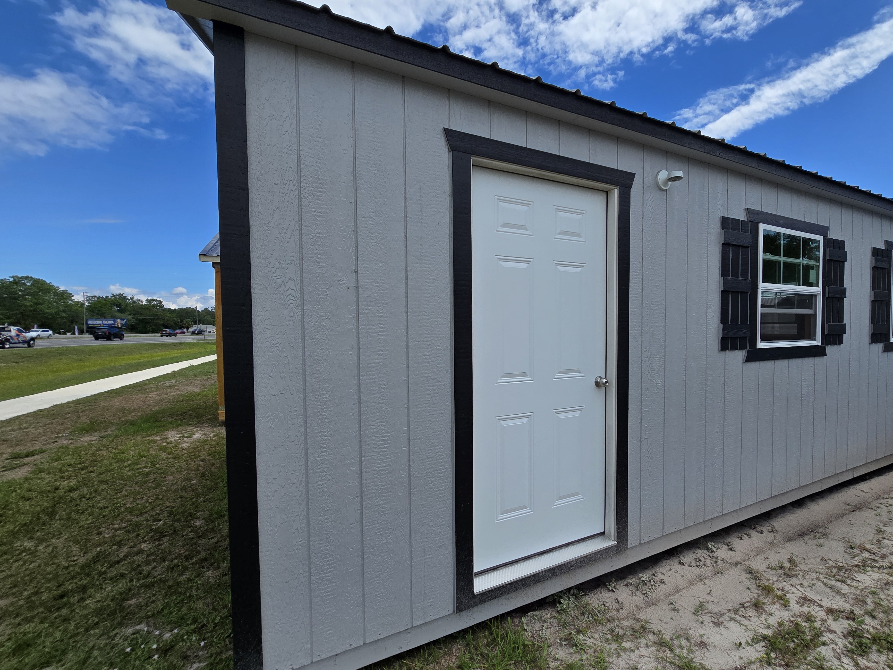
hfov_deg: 97.5
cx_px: 513
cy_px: 334
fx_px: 387
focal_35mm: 15
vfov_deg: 81.7
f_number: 2.2
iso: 50
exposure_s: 1/2737
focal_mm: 2.2
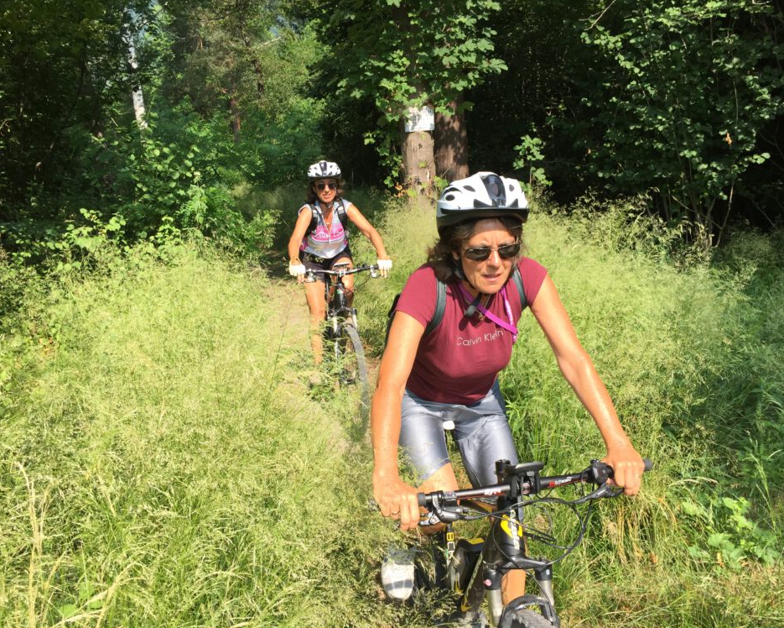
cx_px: 398
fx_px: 719
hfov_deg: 57.2
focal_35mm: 31
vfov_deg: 47.1
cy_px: 321
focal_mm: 4.15
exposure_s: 1/719
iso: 32
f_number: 2.2
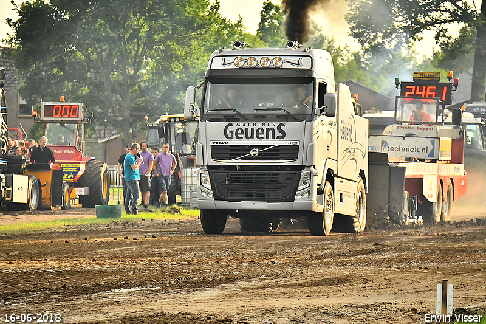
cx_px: 243
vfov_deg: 4.7
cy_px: 162
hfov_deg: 7.0
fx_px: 3948
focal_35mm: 292
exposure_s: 1/5000
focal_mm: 195
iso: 1600
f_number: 5.6
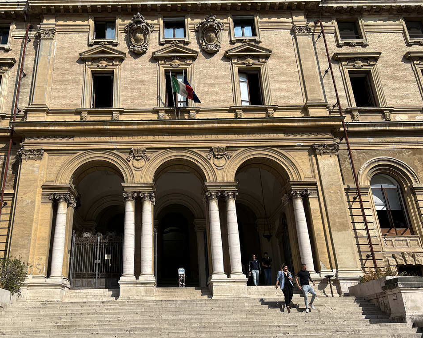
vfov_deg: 45.8
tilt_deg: +23.9
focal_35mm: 32
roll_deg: +1.6
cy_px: 159
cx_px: 165
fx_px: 400
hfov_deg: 55.2
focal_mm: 5.7
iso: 50
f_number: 1.5
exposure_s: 1/6211
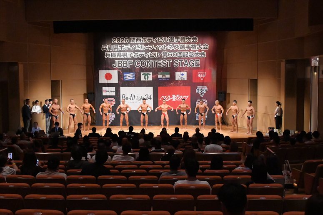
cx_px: 162
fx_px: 430
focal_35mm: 48
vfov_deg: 28.1
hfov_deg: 41.1
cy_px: 108
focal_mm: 32
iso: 12800
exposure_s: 1/400
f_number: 5.6
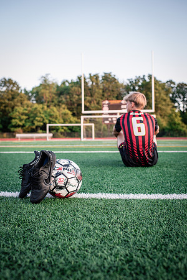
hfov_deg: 37.9
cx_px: 94
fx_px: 273
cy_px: 140
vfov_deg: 54.4
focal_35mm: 35
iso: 320
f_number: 3.5
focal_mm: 35
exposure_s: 1/200
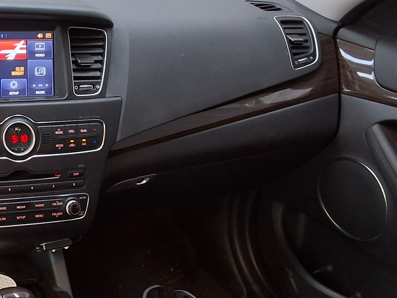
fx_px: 746
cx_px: -43
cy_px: 119
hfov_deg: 27.2
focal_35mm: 65
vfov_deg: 22.6
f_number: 1.9
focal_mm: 2.91
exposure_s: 1/30
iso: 160
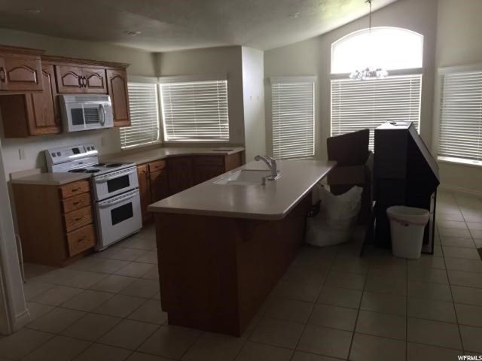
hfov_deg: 61.7
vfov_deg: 48.2
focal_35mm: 29
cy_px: 180
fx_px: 404
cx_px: 241
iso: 64
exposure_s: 1/30
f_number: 2.2
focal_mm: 4.15
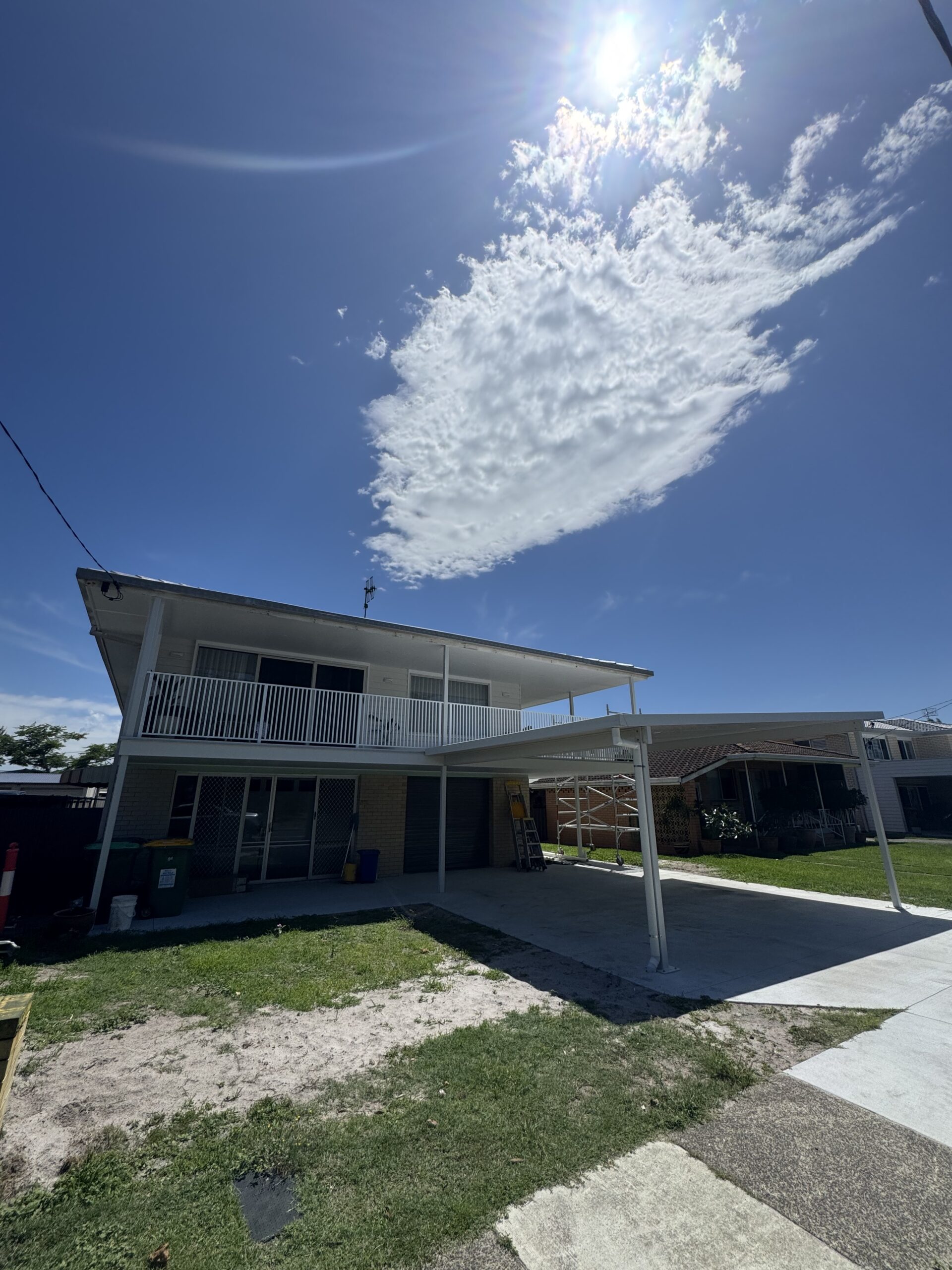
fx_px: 513
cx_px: 476
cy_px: 635
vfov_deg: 102.1
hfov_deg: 85.7
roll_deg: -0.4
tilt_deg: +18.7
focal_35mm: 14
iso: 32
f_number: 2.2
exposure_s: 1/4630
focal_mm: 2.22
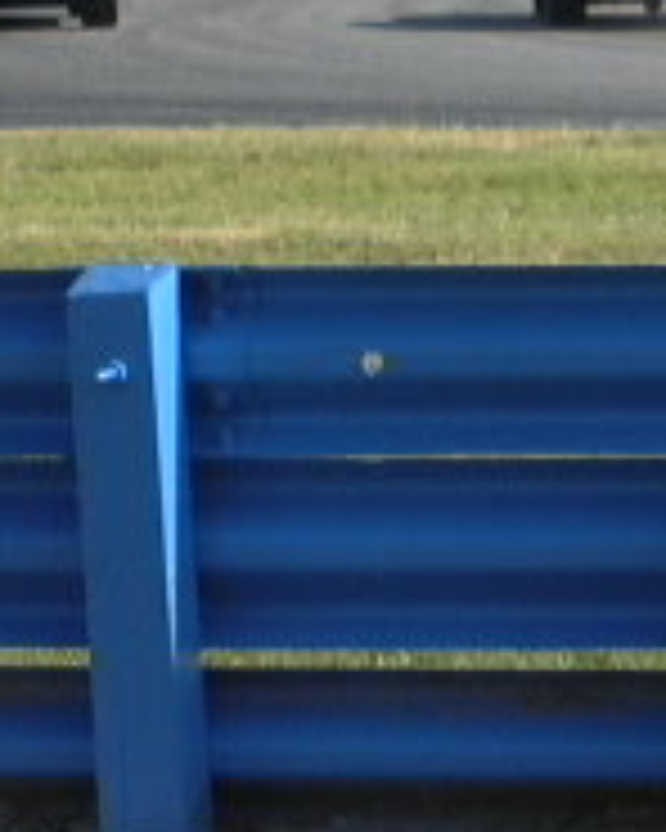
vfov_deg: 5.5
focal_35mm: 354
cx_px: 1102
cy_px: -13
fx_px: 8722
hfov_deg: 4.3
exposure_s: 1/523
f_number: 4.64
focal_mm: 16.2
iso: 100
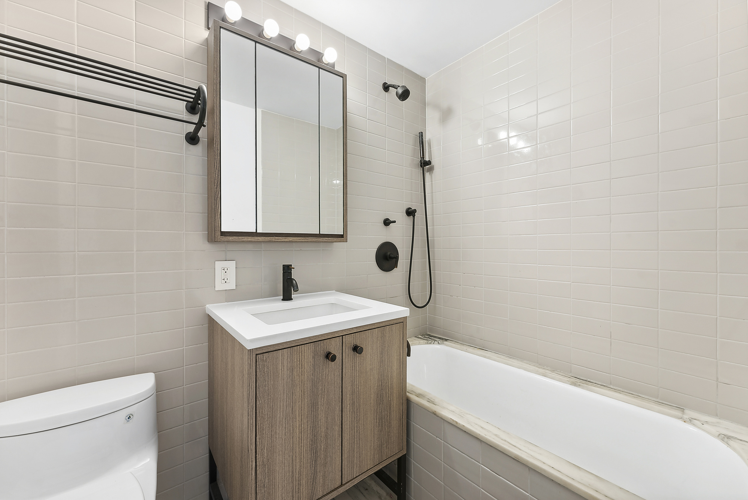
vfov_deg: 81.3
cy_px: 250
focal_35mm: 14
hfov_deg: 104.2
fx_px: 291
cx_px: 374
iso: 200
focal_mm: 14
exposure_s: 1/2.5
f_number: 9
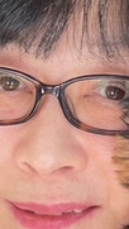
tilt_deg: -0.9
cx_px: 185
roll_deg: -0.8
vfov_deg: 8.7
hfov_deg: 4.9
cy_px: 123
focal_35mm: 247
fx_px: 1500
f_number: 2.2
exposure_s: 1/112
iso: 80
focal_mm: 7.5
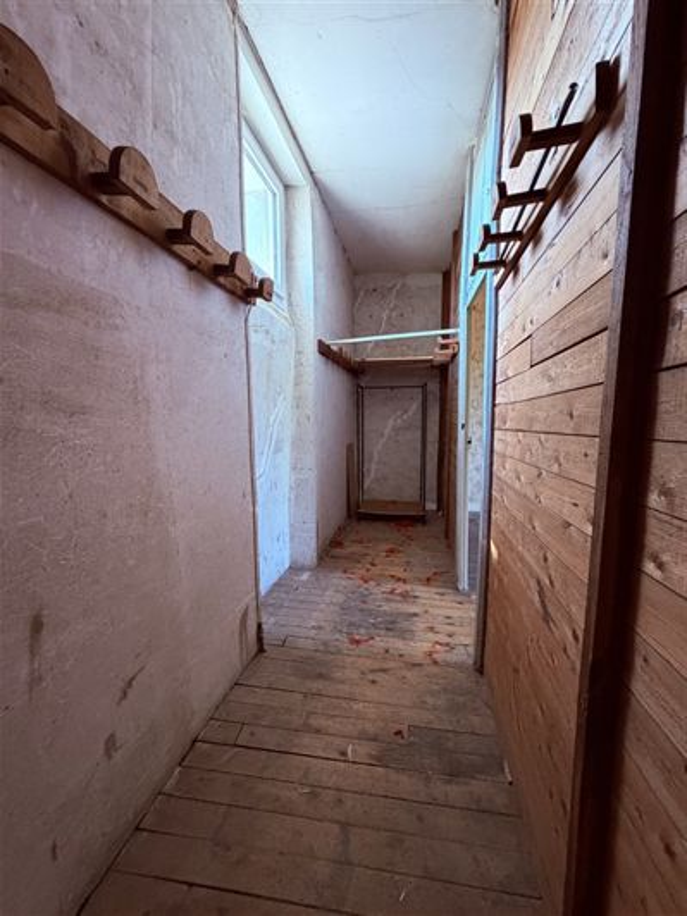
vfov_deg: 102.1
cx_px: 344
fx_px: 370
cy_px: 458
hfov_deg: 85.7
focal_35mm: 14
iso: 400
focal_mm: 2.22
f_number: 2.2
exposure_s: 1/60
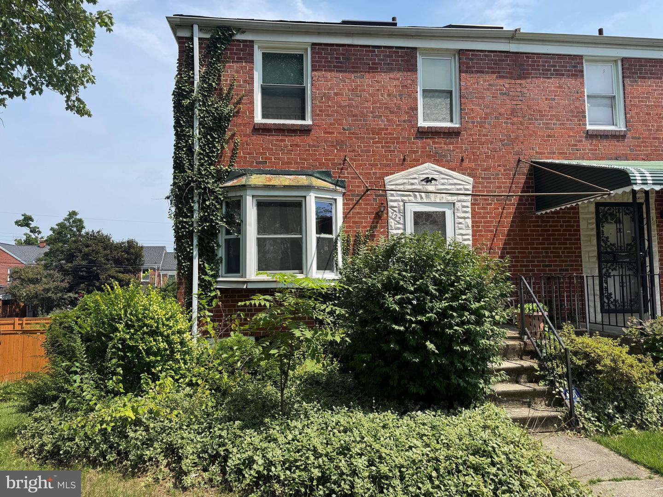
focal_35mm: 24
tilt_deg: +5.2
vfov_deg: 56.8
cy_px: 248
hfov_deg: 71.6
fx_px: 460
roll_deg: +2.0
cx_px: 332
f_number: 1.78
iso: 80
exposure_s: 1/3247
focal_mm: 6.76
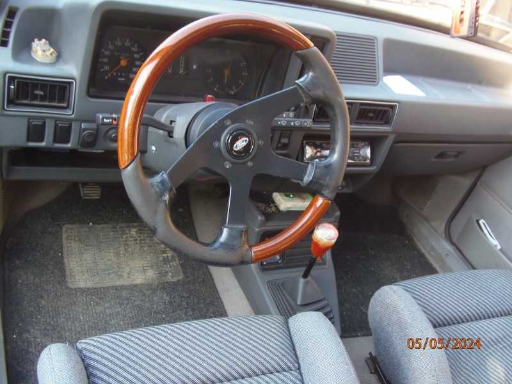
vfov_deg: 40.7
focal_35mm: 35
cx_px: 256
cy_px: 192
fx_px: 518
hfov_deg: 52.6
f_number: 3.4
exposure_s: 1/30
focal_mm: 6.5
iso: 200
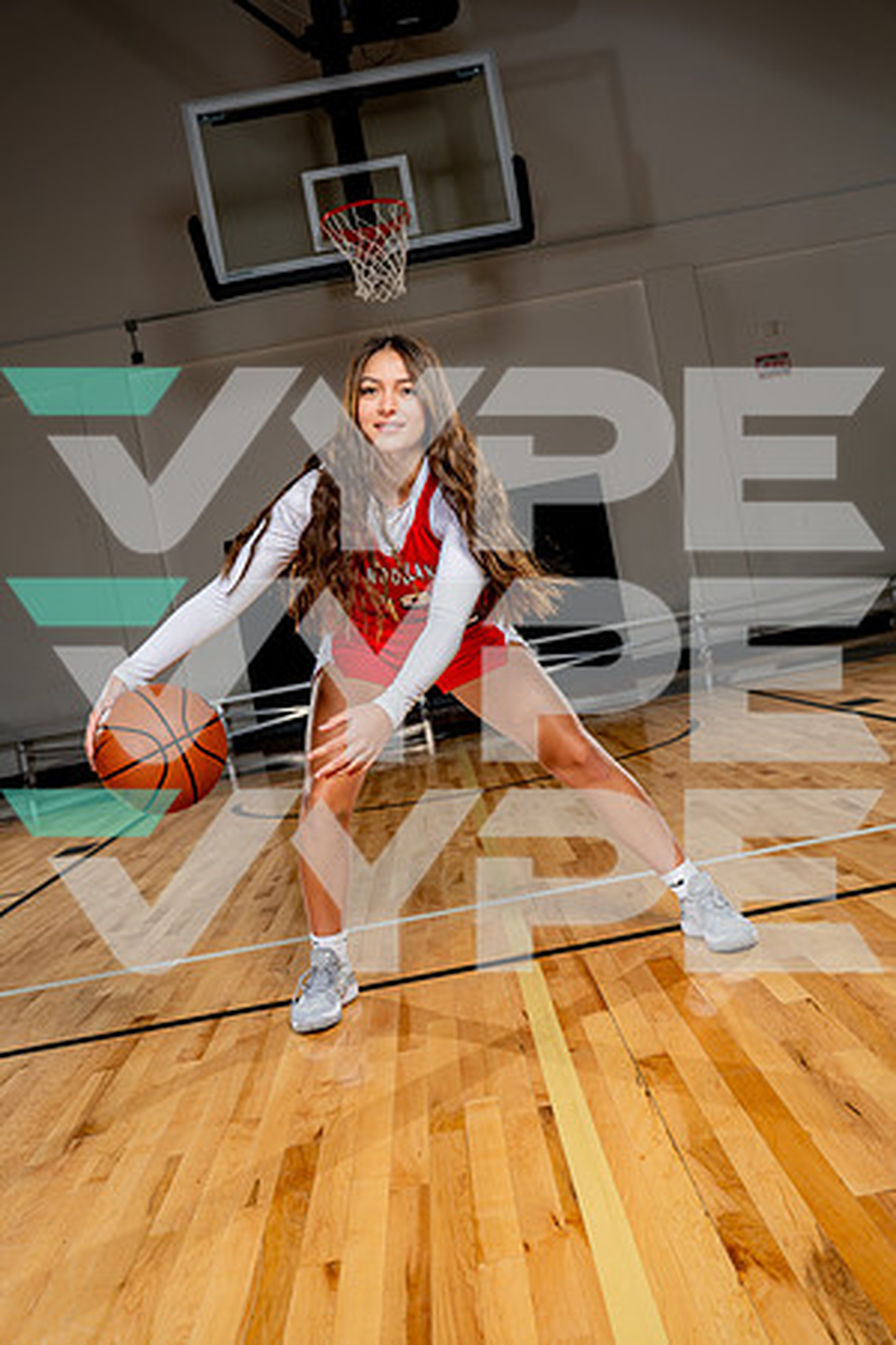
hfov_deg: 38.9
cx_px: 448
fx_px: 1269
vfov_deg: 55.8
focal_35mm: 34
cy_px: 672
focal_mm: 34
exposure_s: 1/250
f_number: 5.6
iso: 200
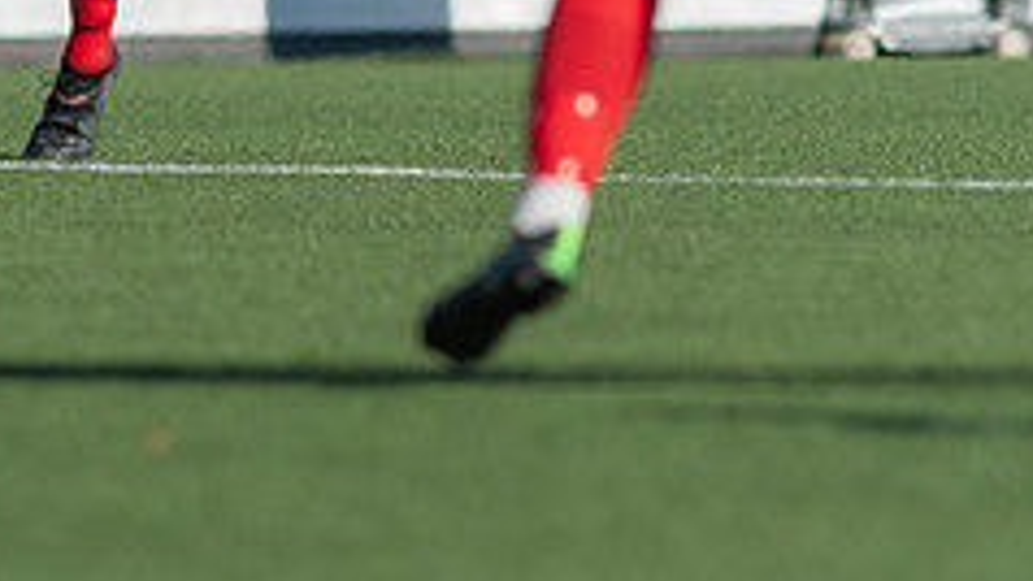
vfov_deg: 1.1
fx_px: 31534
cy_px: -210
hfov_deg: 1.9
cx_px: 22
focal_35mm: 1151
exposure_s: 1/1600
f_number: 3.5
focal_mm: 300
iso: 110
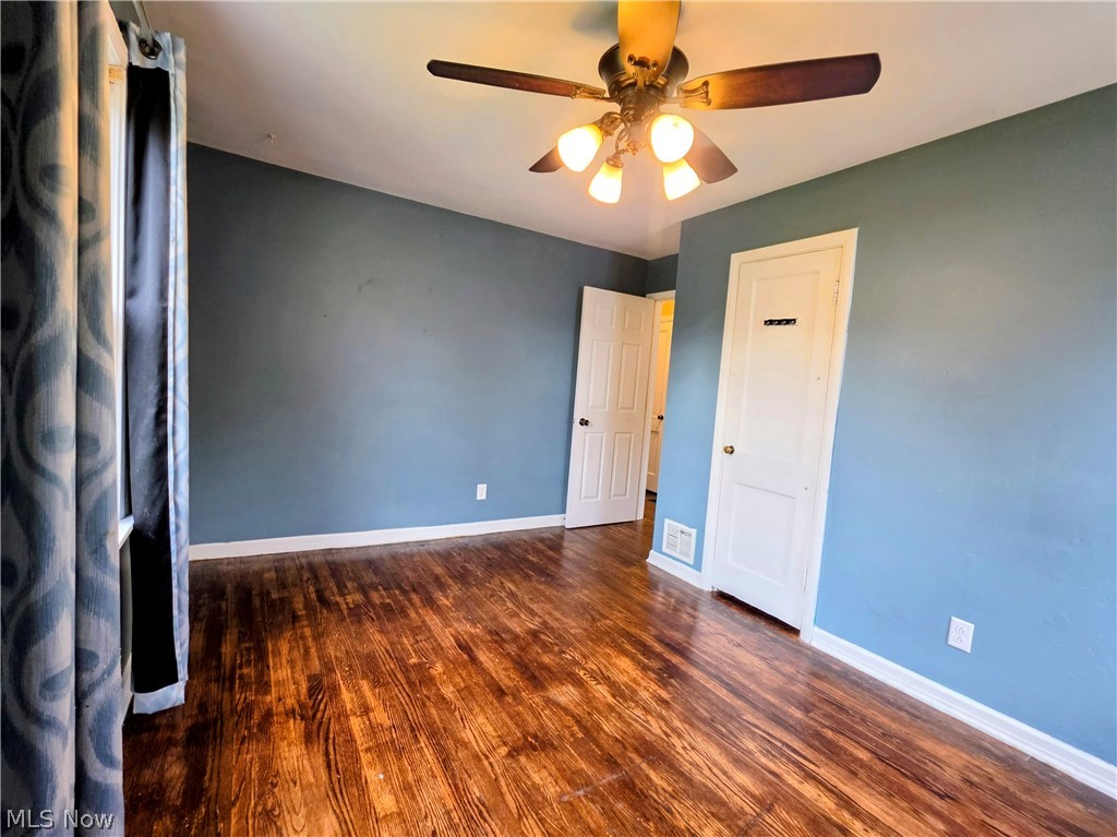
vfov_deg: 89.9
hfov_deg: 106.2
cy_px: 418
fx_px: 419
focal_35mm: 13
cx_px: 558
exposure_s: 1/60
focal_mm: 2.2
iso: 160
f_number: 1.9
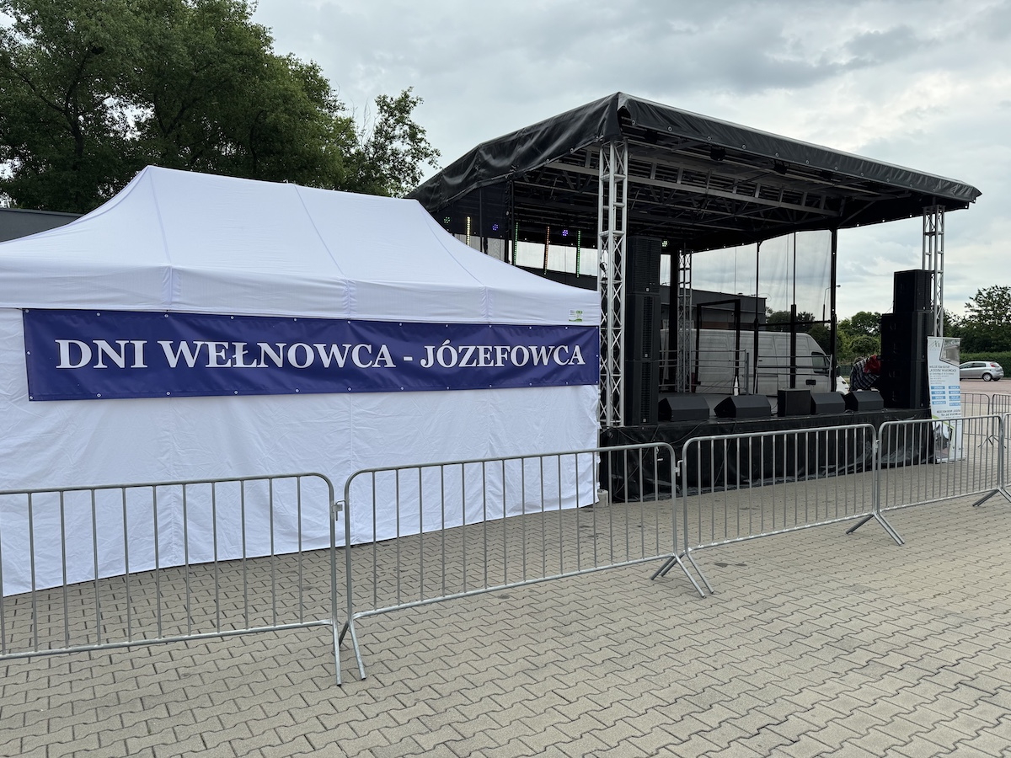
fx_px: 701
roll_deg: +0.9
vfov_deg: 56.8
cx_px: 506
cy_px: 379
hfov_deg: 71.6
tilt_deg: -1.3
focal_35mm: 24
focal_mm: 6.76
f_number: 1.78
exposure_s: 1/1560
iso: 80
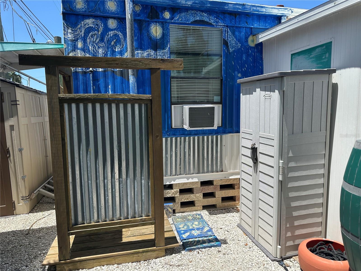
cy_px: 136
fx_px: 250
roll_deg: +0.2
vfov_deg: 56.8
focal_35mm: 24
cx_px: 180
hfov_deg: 71.6
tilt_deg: -6.5
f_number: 1.78
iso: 80
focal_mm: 6.86
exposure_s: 1/3597
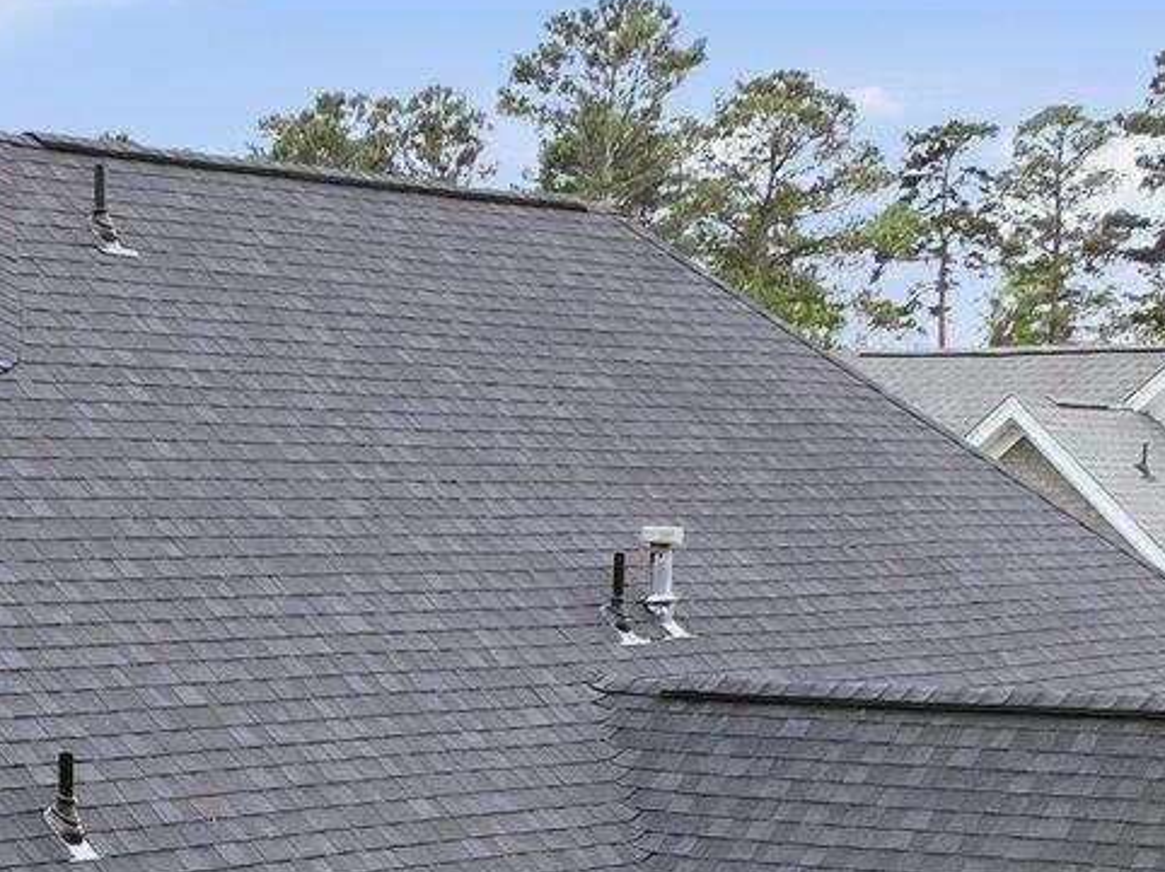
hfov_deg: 19.1
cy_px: 1399
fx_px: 3431
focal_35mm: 102
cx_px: 247
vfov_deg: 13.5
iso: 260
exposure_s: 1/400
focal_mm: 12.3
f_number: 2.8
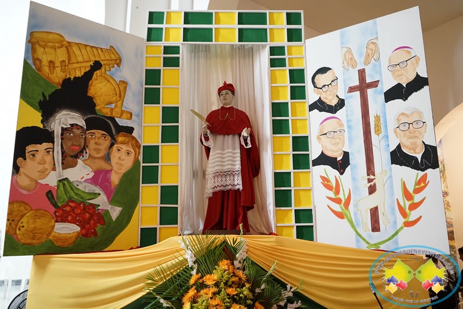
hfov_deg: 65.5
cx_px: 232
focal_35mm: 28
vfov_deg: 46.4
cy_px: 154
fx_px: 360
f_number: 4.5
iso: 5000
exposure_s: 1/30
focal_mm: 28
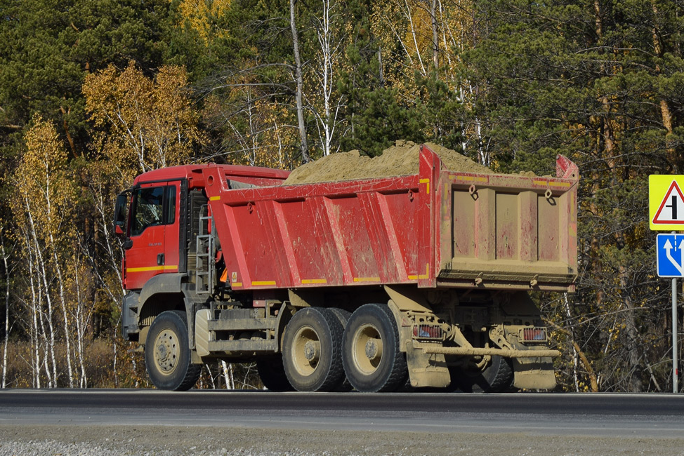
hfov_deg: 20.1
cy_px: 182
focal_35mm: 102
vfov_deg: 13.5
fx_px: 1931
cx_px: 331
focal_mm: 55
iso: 100
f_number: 5.6
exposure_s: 1/1000
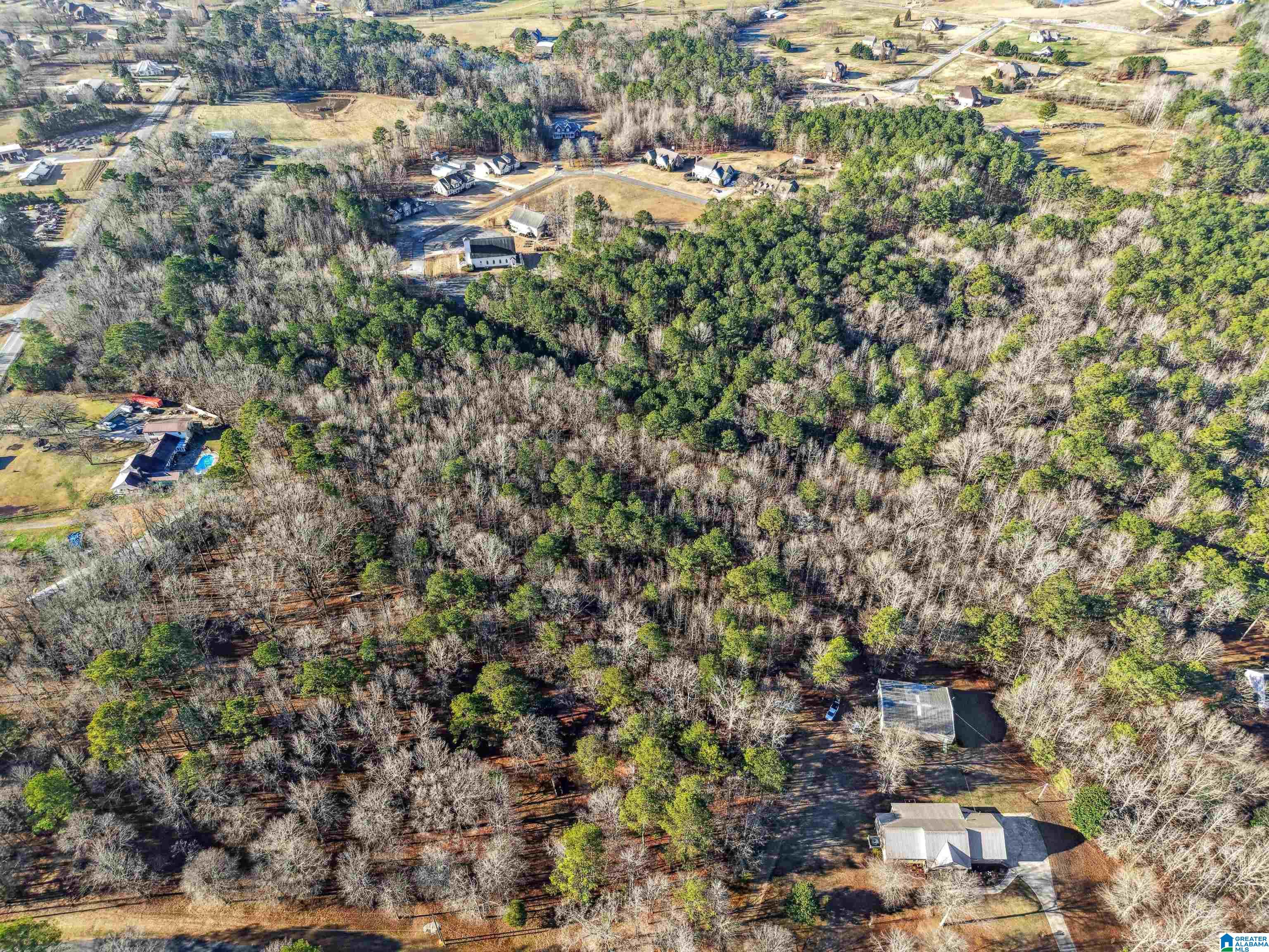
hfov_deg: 71.6
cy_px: 476
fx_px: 880
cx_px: 634
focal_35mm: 24
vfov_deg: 56.8
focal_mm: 8.7
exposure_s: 1/640
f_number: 1.8
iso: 100
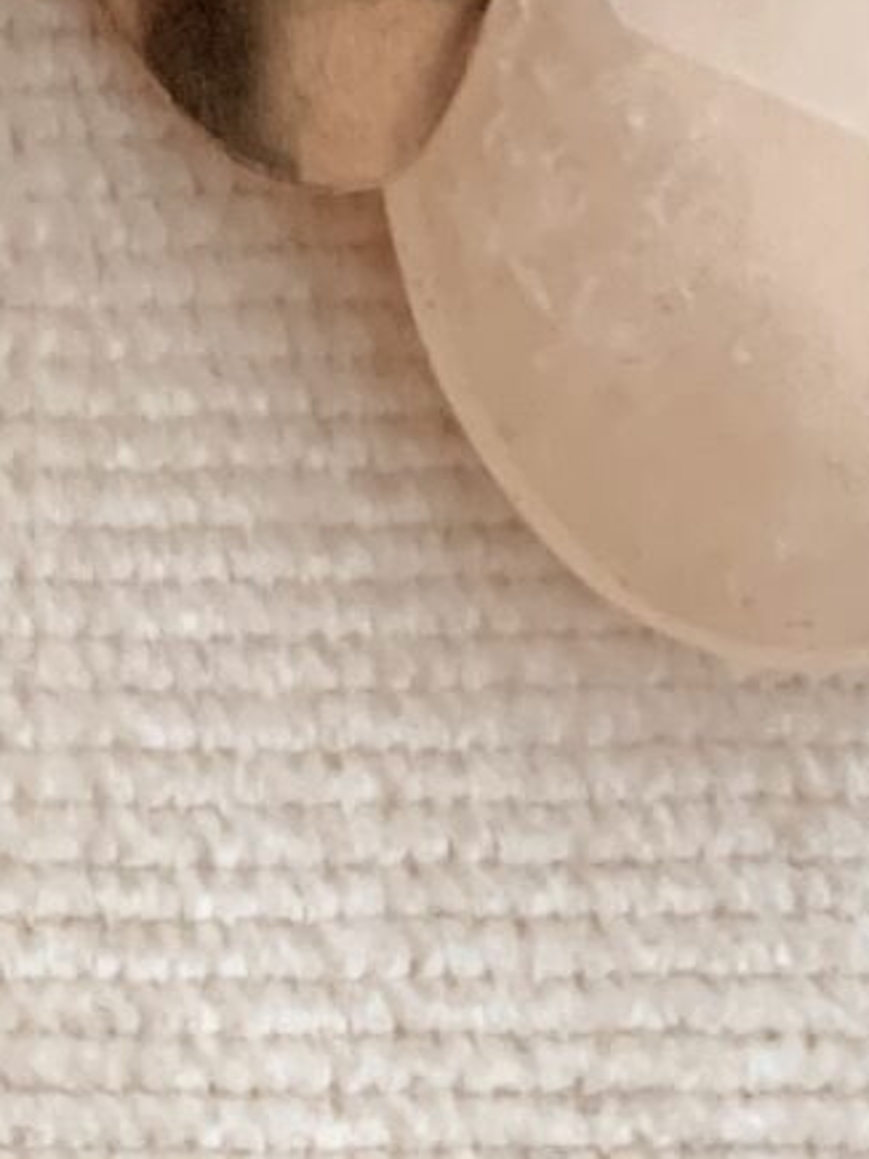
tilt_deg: -81.4
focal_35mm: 153
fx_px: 5124
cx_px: -264
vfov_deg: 10.6
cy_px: -1865
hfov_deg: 9.5
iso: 100
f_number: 1.8
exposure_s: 1/70
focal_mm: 4.25
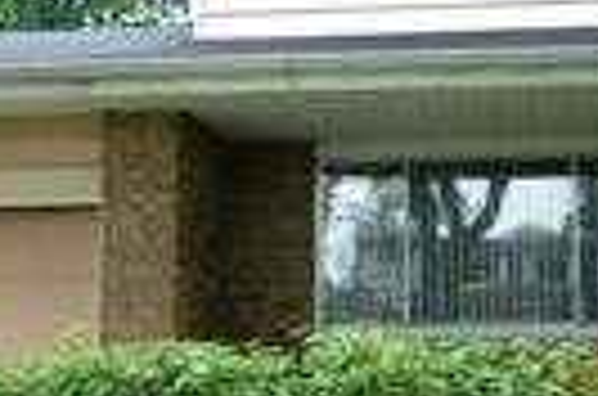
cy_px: 176
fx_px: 1177
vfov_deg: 19.1
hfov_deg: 28.4
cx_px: 378
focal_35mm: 71
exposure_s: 1/80
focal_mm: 14
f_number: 4.8
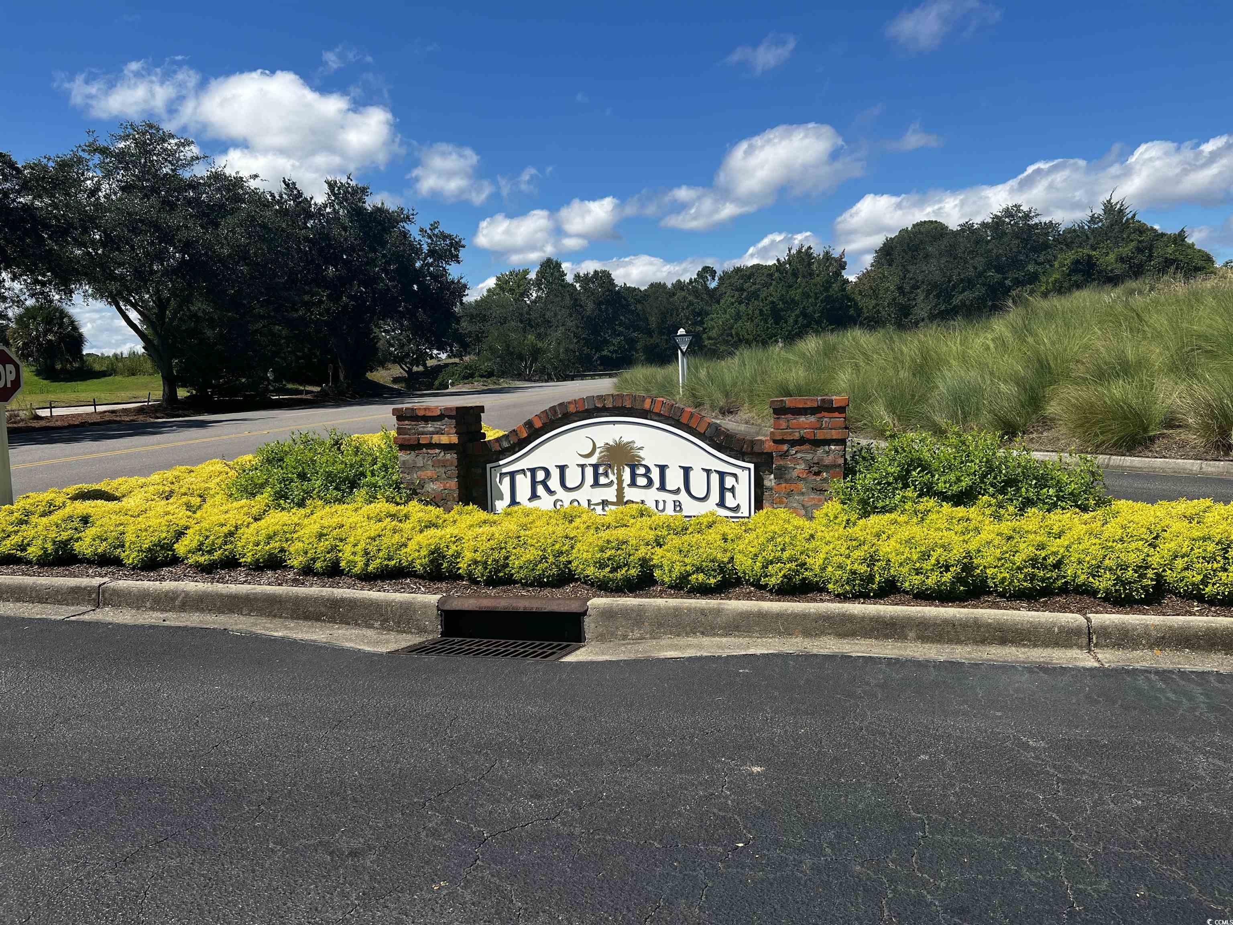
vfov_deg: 53.1
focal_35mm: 26
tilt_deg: -6.7
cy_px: 462
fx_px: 926
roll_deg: +1.6
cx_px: 616
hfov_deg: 67.3
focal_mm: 5.7
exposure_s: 1/4115
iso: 50
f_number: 1.5
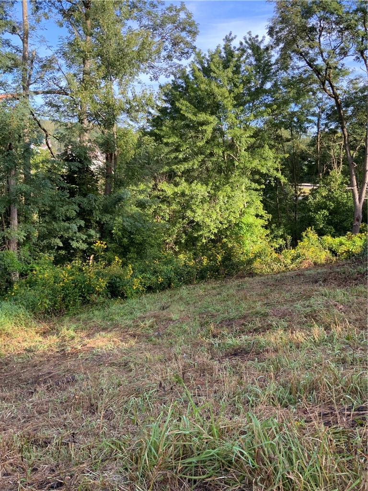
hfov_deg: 48.2
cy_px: 246
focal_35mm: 29
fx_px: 411
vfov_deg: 61.7
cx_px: 184
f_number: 1.8
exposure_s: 1/189
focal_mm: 3
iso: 16
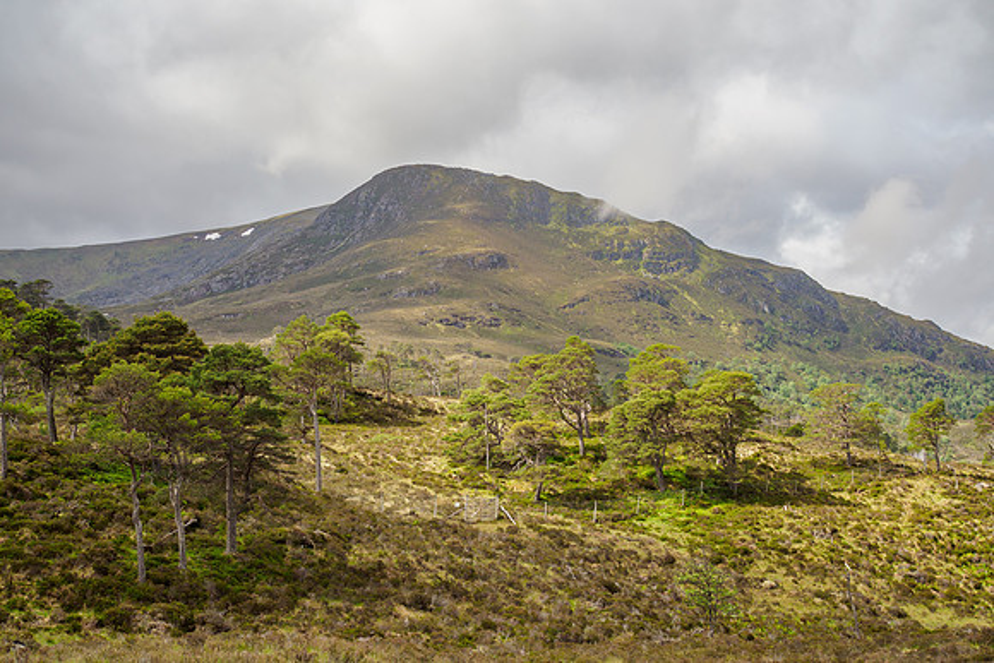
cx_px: 497
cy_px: 290
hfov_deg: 38.2
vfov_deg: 26.0
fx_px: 1436
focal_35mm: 52
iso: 200
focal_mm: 25
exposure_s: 1/80
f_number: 7.1
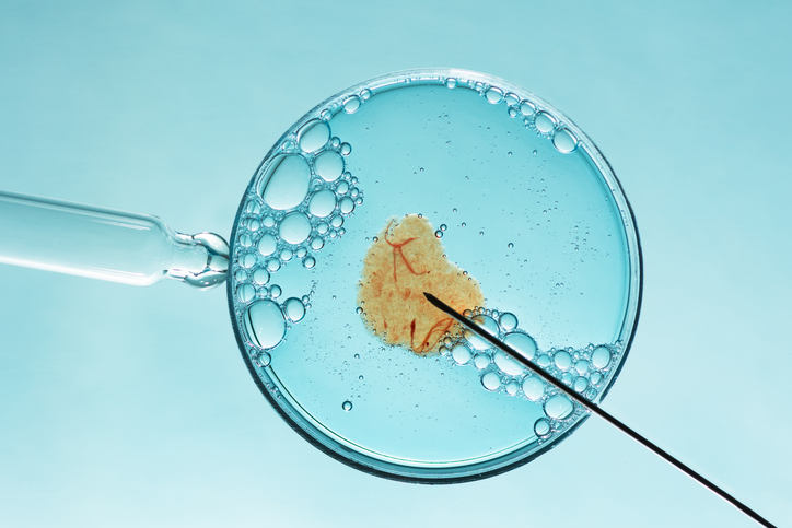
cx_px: 396
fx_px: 3465
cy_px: 264
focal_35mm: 158
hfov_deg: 13.0
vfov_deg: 8.7
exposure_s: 1/250
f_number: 10
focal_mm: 105
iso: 100
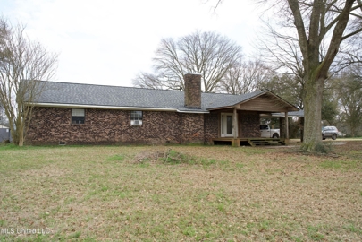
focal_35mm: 29
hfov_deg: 63.7
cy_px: 121
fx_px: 292
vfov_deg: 45.0
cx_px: 181
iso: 400
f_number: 8
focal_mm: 29
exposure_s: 1/320
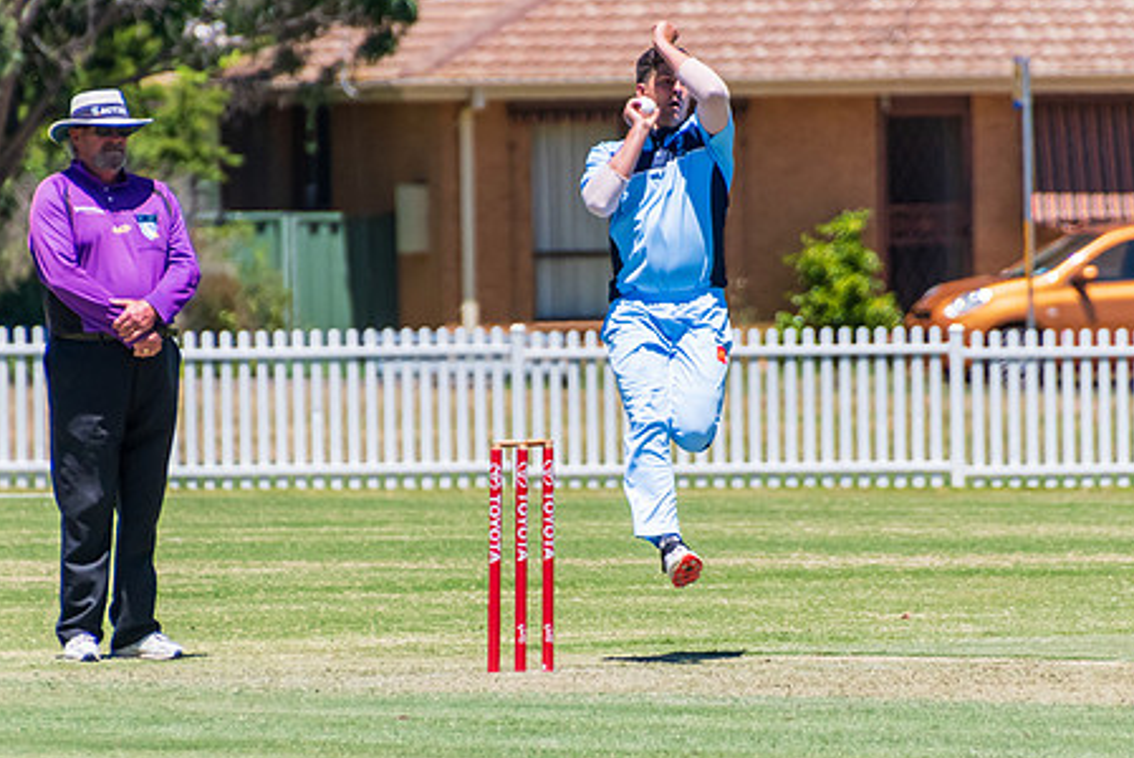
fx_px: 31172
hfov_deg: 2.1
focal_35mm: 989
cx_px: 635
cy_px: 361
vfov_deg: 1.4
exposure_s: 1/2500
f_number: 6.3
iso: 400
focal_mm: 400
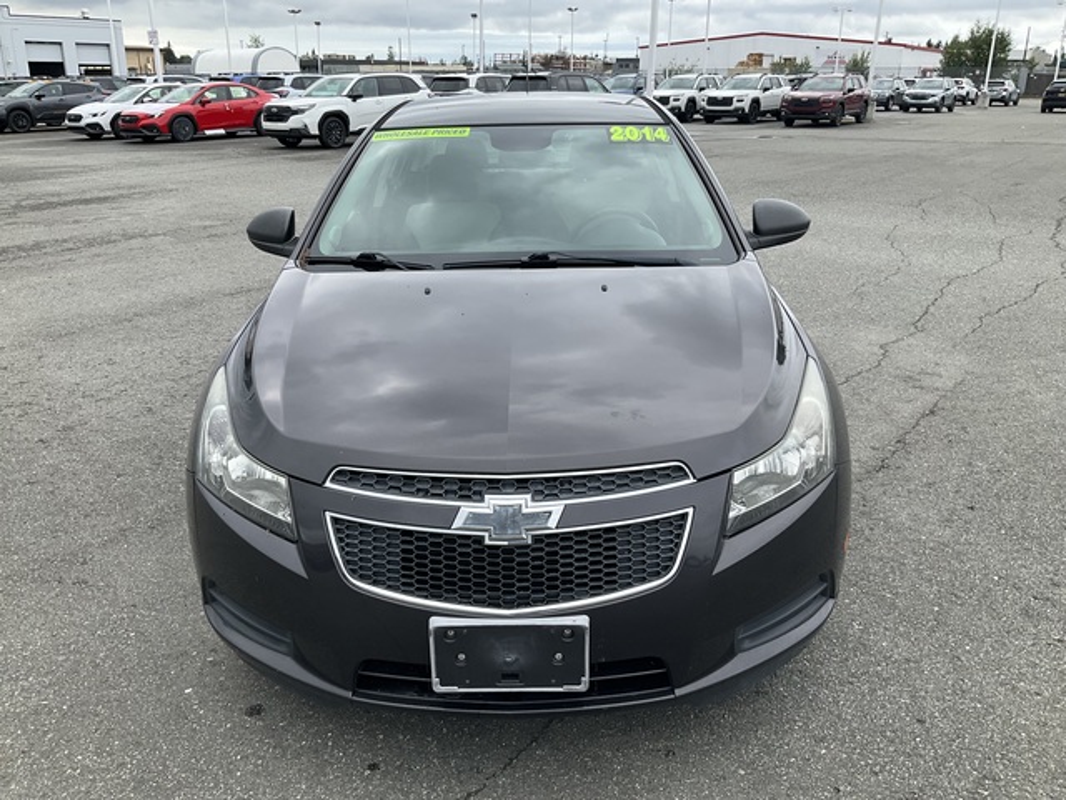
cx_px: 533
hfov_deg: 61.7
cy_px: 400
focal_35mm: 29
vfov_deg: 48.2
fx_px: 893
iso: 25
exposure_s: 1/869
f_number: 1.8
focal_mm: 3
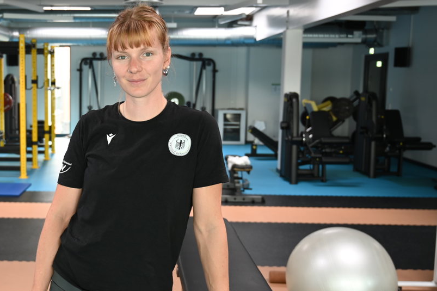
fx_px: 619
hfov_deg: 38.0
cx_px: 115
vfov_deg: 26.5
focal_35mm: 51
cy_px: 156
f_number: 4
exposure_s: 1/30
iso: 400
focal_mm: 32
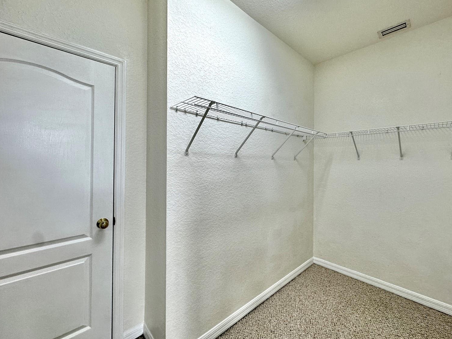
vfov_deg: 81.7
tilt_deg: +0.1
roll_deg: -0.3
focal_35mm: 15
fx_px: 196
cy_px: 161
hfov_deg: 98.0
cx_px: 240
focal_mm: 2.22
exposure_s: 1/120
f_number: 2.2
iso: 125
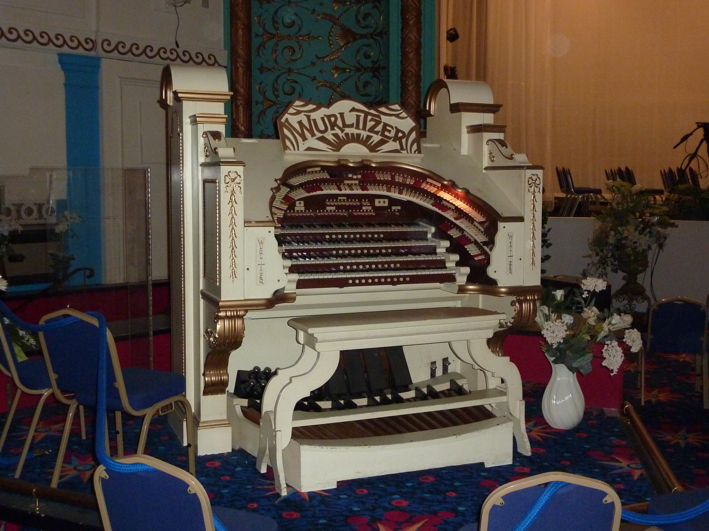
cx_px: 354
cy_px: 266
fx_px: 819
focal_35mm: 40
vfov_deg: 36.0
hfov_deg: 46.8
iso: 500
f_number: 3.6
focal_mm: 6.5
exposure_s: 1/30
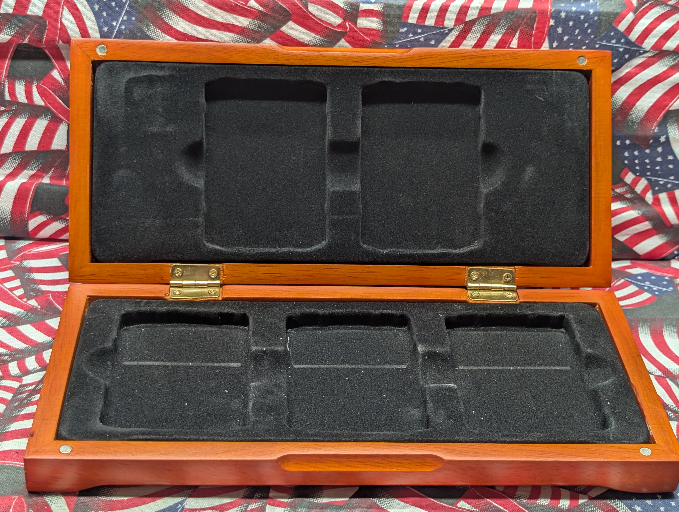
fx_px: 963
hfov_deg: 38.9
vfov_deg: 29.7
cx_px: 340
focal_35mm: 49
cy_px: 256
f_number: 1.68
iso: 67
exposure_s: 1/58.3
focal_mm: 6.9
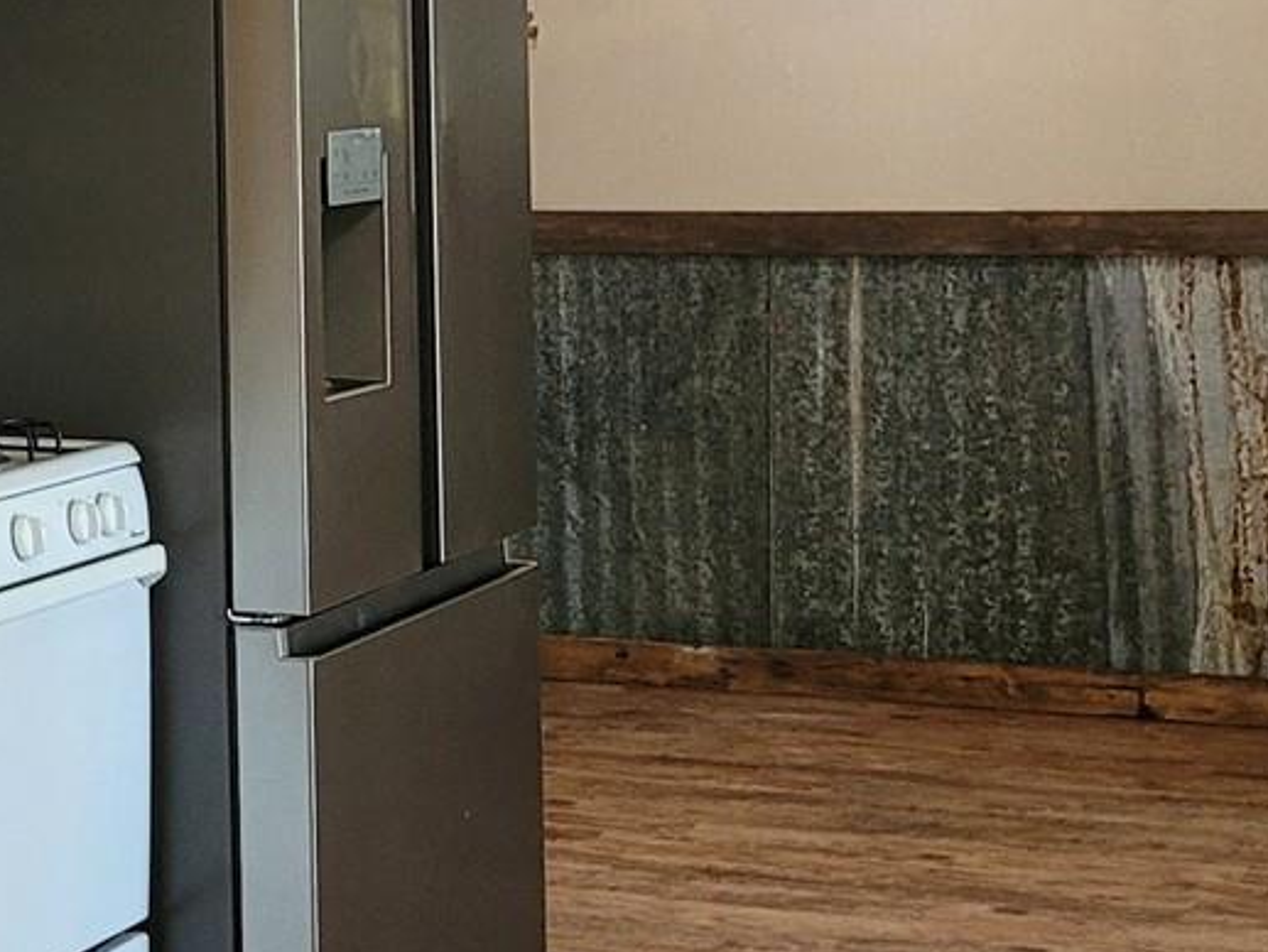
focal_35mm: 103
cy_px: 177
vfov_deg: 14.3
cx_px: -169
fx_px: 3774
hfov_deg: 18.3
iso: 200
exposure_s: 1/60
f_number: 1.8
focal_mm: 5.4
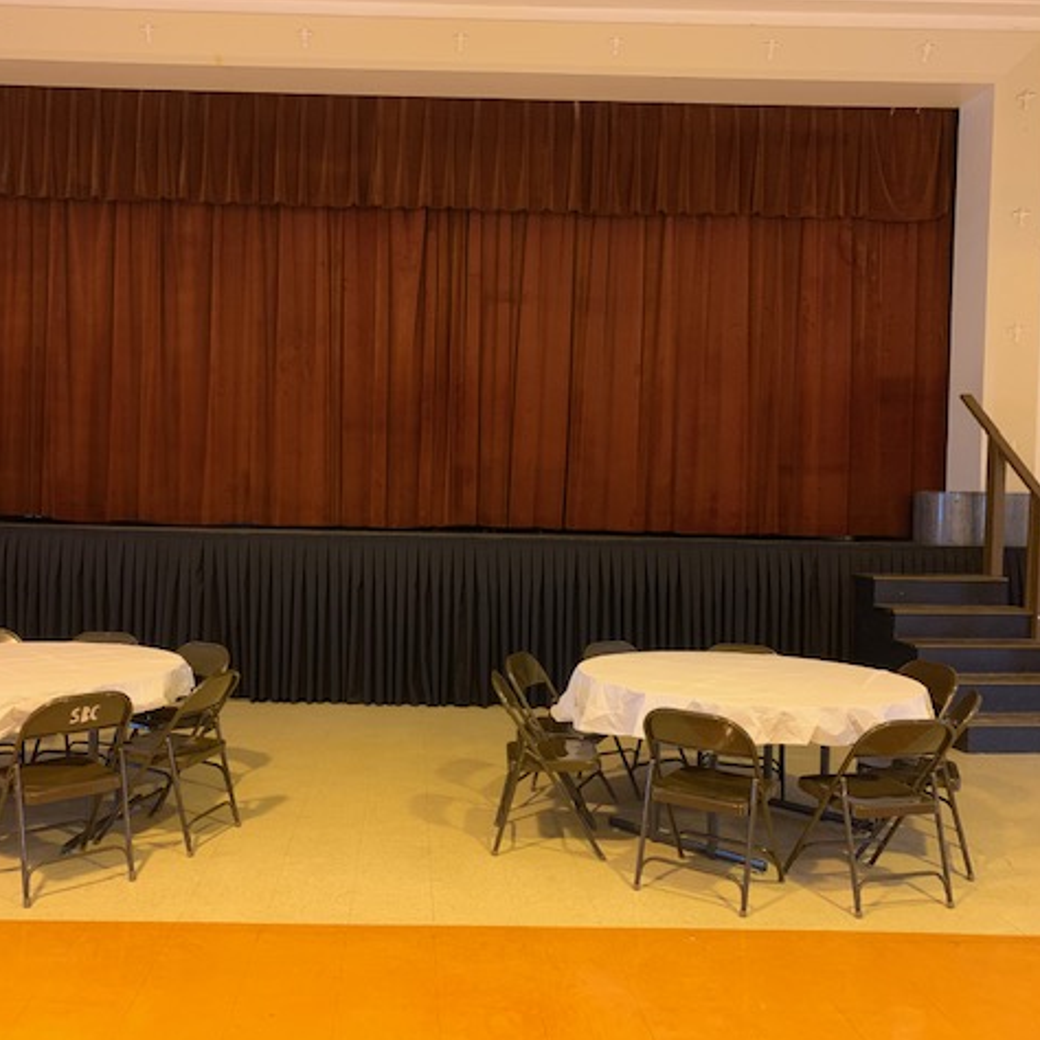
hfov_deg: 52.3
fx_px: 1054
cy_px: 522
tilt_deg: -0.9
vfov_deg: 52.5
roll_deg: -1.4
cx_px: 434
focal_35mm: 31
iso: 400
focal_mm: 4.25
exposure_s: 1/30
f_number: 1.8
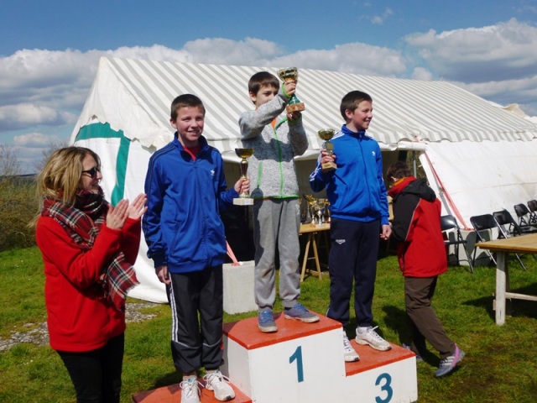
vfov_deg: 39.7
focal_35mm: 36
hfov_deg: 51.4
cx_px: 268
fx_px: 558
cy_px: 202
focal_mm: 6.5
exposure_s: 1/250
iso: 100
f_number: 10
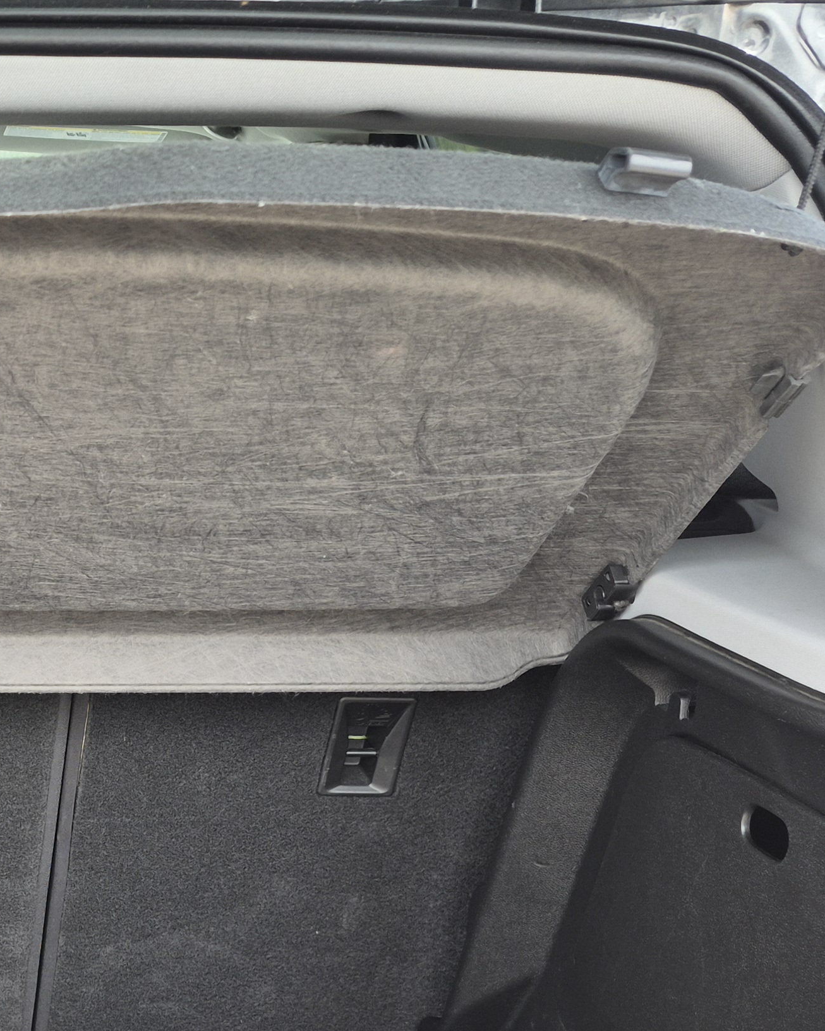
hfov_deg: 24.6
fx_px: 1679
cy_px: 886
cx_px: -201
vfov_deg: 32.8
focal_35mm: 55
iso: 32
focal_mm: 5.4
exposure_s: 1/180
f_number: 1.8
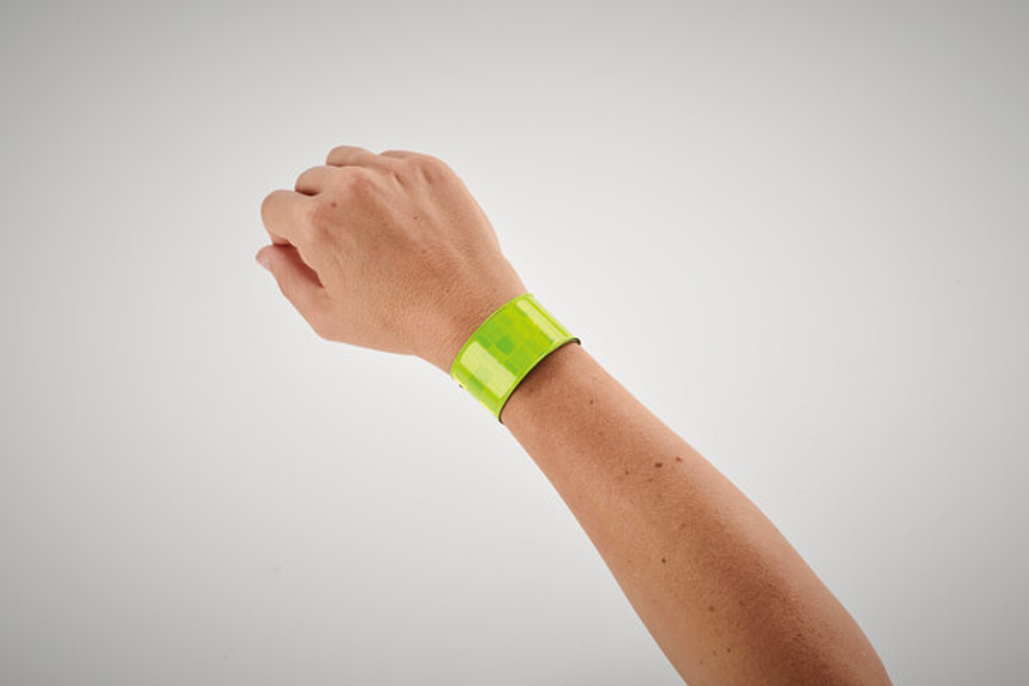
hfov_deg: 19.5
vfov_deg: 13.0
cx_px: 514
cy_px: 343
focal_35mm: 105
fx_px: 3001
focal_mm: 105
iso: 100
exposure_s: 1/125
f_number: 22
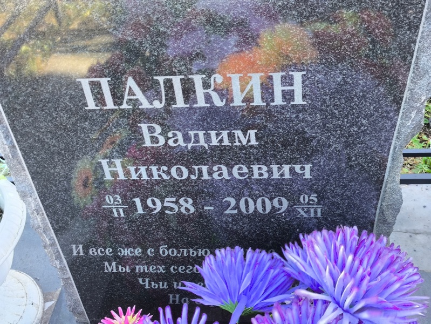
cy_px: 162
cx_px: 216
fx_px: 623
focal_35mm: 50
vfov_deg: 29.1
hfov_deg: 38.2
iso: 64
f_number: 1.7
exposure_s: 1/60
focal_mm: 4.71
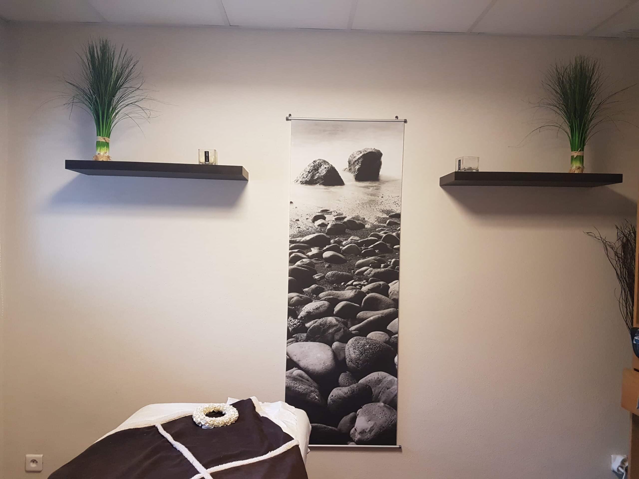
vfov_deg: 53.1
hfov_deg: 67.3
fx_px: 480
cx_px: 320
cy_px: 240
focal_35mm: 26
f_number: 1.7
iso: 160
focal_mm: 4.2
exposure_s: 1/50
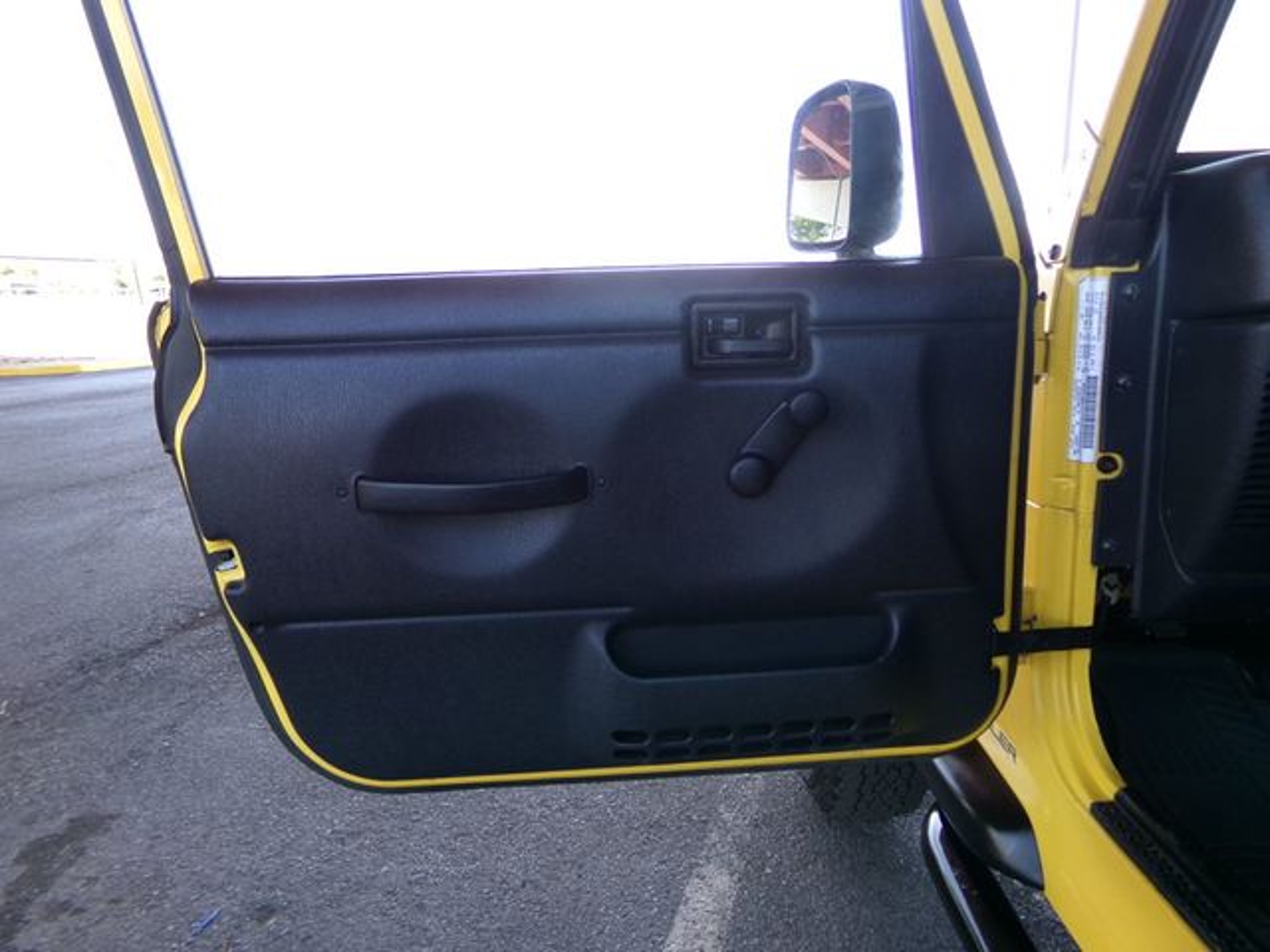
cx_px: 635
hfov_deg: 71.6
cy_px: 476
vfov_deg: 56.8
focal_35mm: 24
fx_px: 881
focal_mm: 4.3
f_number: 3.7
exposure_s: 1/60
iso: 113
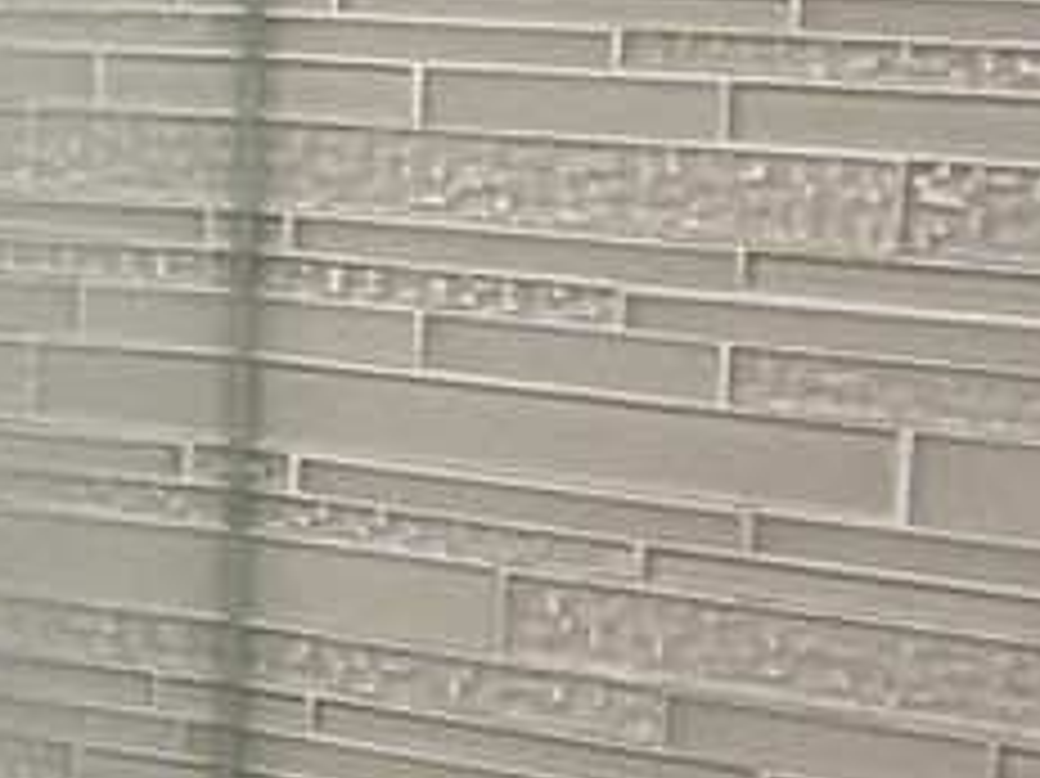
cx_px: -1139
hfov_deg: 15.4
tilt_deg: -3.0
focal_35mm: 97
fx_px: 2913
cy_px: -13
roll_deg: -0.7
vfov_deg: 15.0
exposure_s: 1/120
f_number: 2.2
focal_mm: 2.22
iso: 80
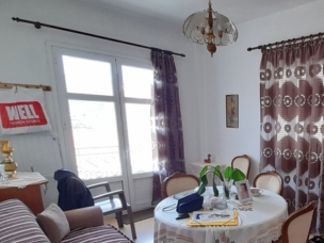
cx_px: 270
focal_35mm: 25
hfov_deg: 62.1
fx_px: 234
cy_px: 176
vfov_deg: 52.9
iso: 64
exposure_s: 1/50
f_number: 2.2
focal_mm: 1.42
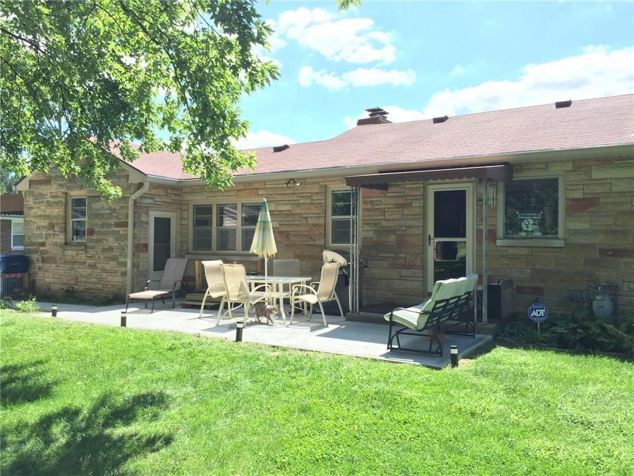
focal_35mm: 29
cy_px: 238
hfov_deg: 61.7
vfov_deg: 48.2
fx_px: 531
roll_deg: -2.5
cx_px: 317
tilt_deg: +0.7
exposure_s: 1/534
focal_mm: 4.15
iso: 32
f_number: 2.2
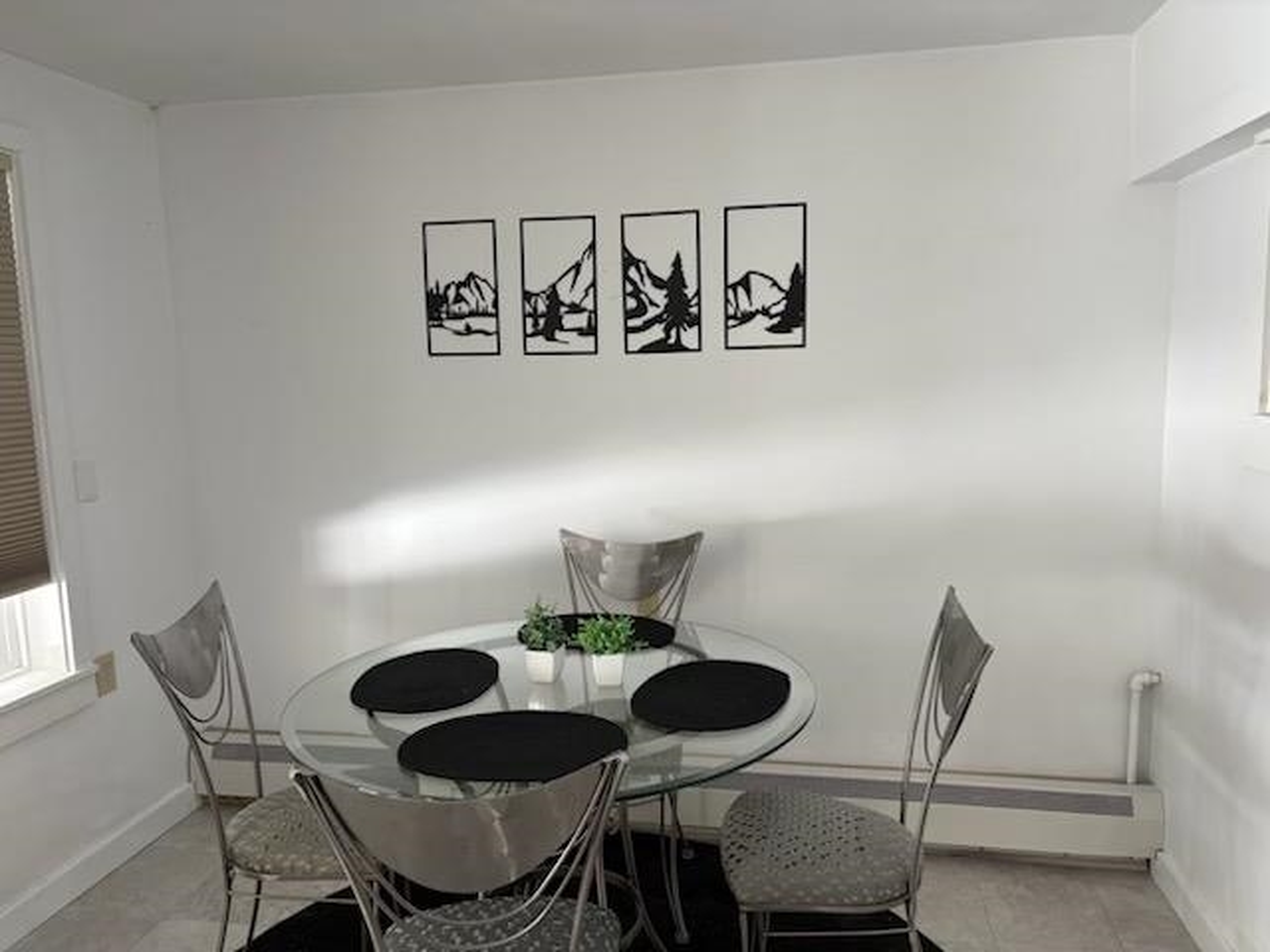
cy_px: 476
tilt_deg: -7.7
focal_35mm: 26
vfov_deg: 53.1
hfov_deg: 67.3
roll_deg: +1.6
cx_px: 635
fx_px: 954
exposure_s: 1/81
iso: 125
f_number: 1.6
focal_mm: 5.96
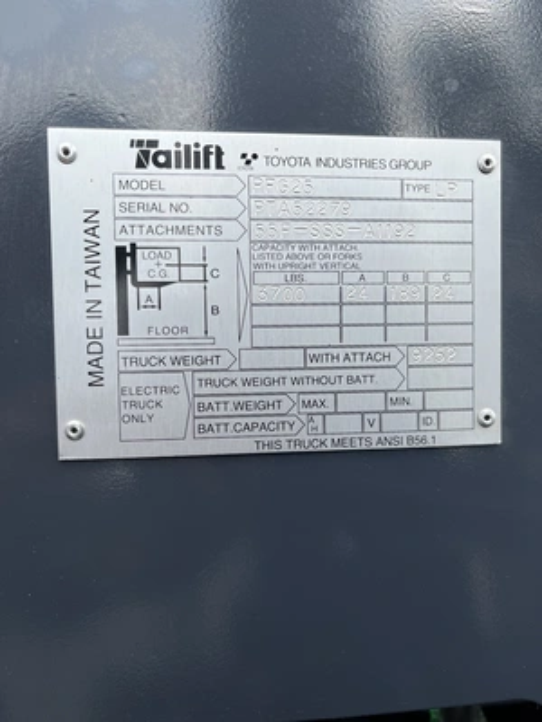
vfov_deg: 67.3
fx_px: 543
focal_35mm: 26
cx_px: 271
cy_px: 361
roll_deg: +1.0
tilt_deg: -18.8
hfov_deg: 53.1
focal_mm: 5.1
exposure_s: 1/1339
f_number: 1.6
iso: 50
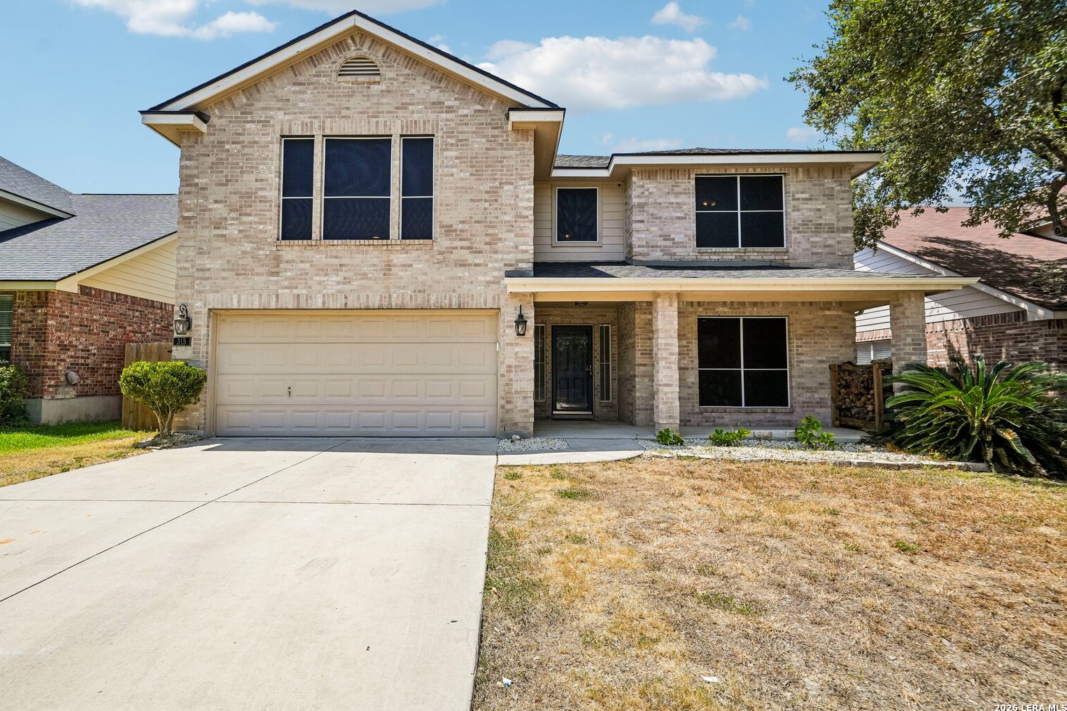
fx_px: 504
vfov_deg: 70.4
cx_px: 502
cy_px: 336
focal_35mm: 17
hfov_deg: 93.2
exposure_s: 1/1250
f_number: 8
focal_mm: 16
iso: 500
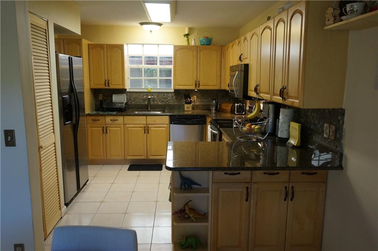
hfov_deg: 62.0
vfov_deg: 43.5
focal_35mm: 30
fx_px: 315
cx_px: 189
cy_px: 126
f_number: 4
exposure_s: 1/60
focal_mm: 20
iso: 1000
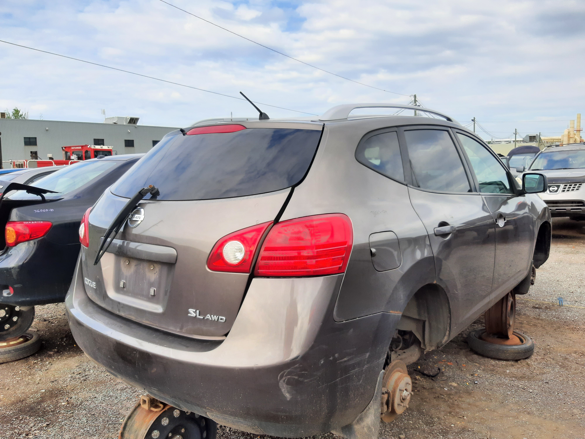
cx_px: 292
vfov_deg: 53.1
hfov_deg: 67.3
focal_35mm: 26
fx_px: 439
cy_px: 220
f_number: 1.7
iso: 40
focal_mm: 3.92
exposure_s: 1/695
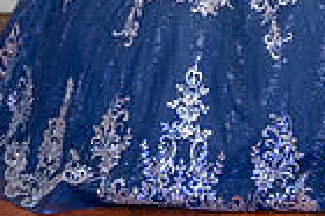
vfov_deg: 6.8
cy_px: -210
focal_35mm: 195
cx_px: 251
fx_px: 1758
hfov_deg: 10.5
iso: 1000
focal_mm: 47
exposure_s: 1/200
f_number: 2.8
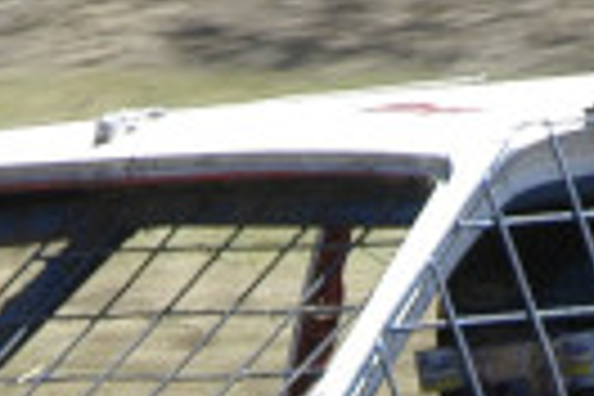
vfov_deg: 1.8
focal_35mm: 758
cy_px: 803
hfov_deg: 2.7
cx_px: 266
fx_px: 12504
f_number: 8
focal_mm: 65
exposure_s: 1/250
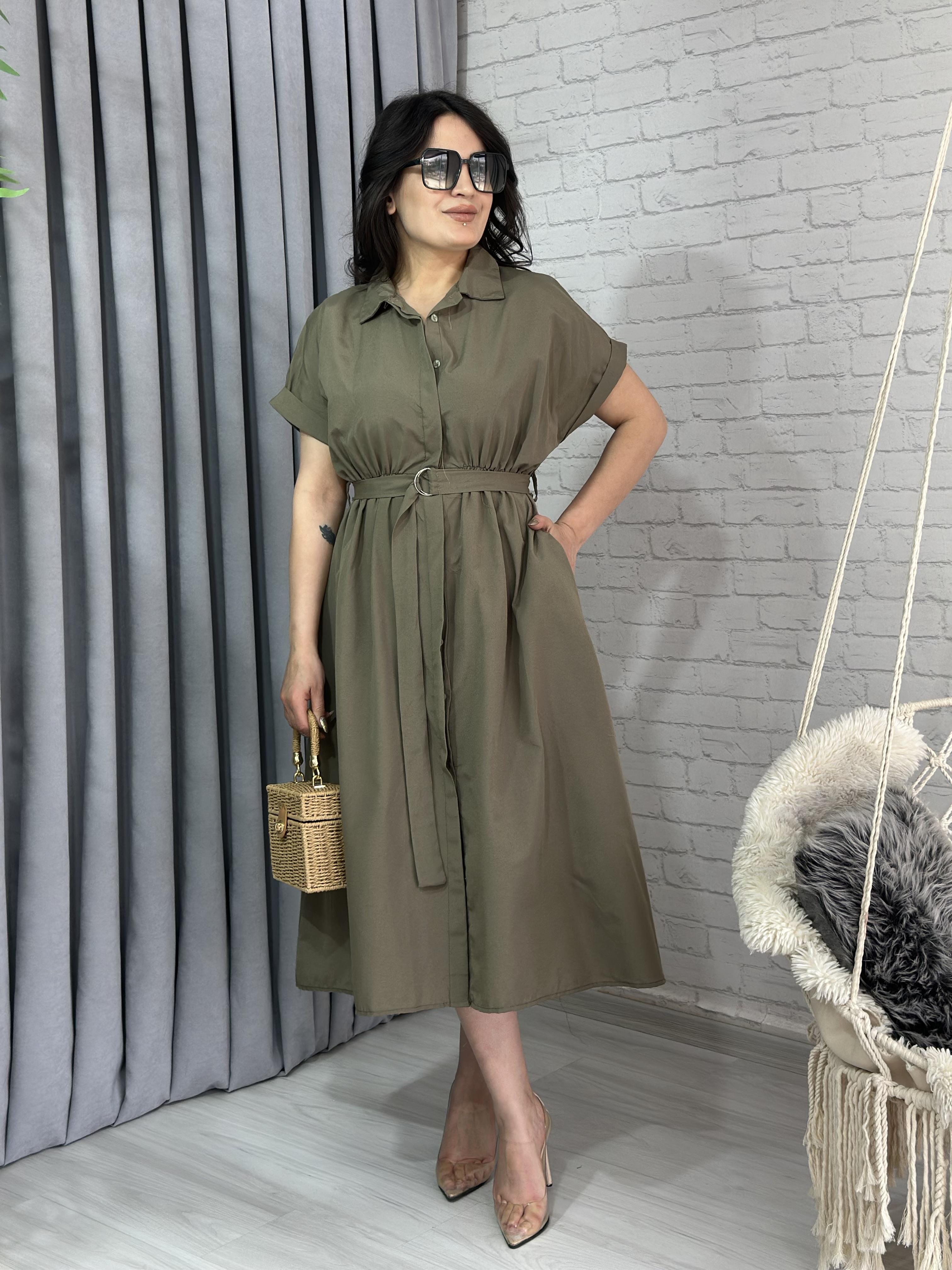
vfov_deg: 39.7
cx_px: 476
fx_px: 1760
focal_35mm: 48
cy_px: 635
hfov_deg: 30.3
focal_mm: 6.86
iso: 80
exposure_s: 1/141
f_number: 1.78
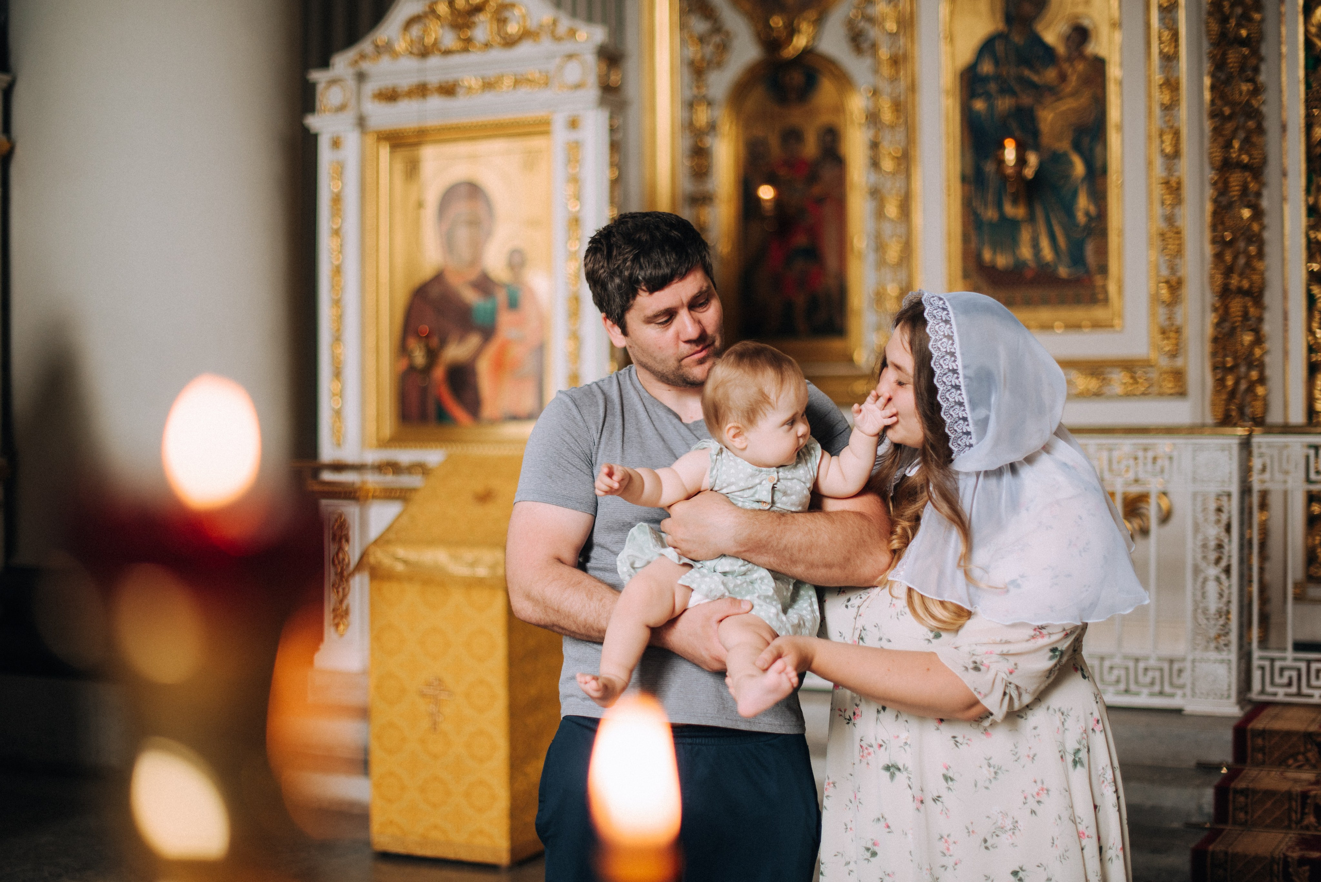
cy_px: 441
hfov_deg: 38.5
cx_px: 660
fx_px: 1889
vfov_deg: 26.3
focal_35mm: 51
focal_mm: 50
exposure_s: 1/160
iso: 250
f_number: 1.8
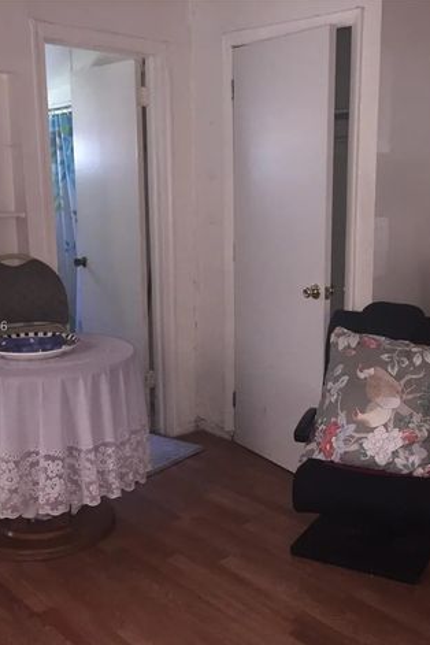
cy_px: 327
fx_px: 735
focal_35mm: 41
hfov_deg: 32.4
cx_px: 275
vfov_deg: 47.4
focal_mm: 4.15
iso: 160
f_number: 2.2
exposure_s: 1/16
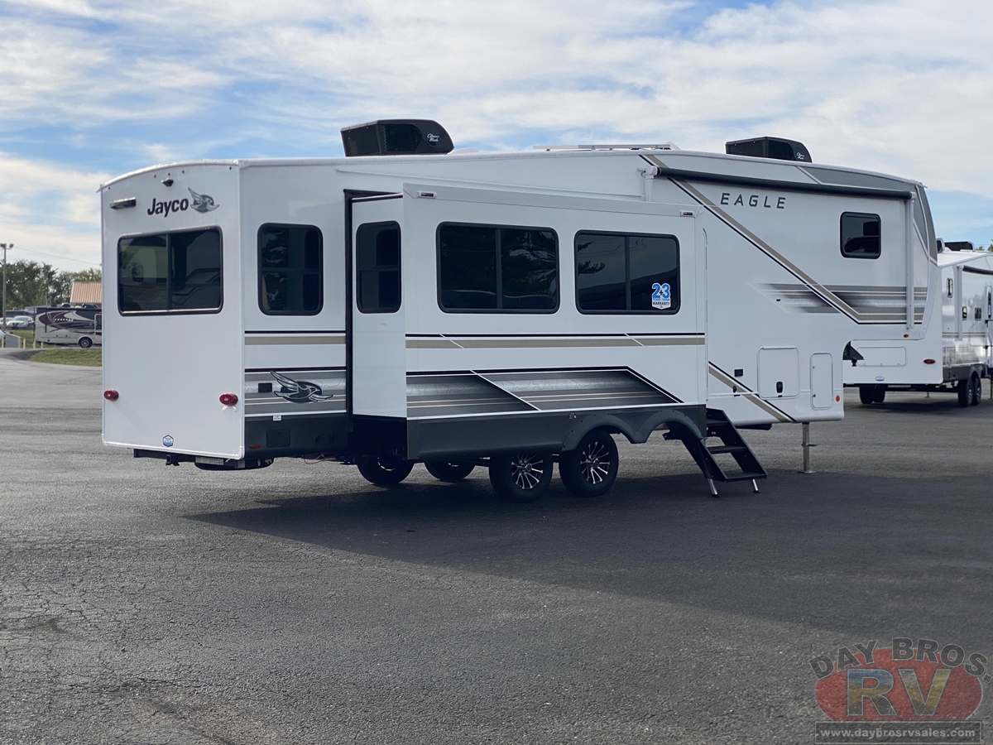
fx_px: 1492
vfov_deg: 28.0
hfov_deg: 36.8
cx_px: 496
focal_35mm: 52
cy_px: 372
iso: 20
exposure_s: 1/2283
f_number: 2
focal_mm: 6
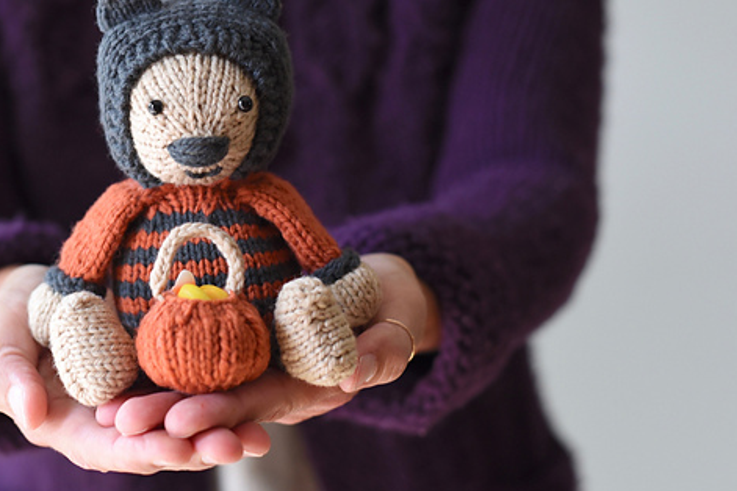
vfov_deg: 20.0
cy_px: 171
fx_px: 1392
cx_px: 291
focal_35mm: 68
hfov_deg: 29.6
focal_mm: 50
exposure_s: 1/50
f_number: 3.2
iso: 1250
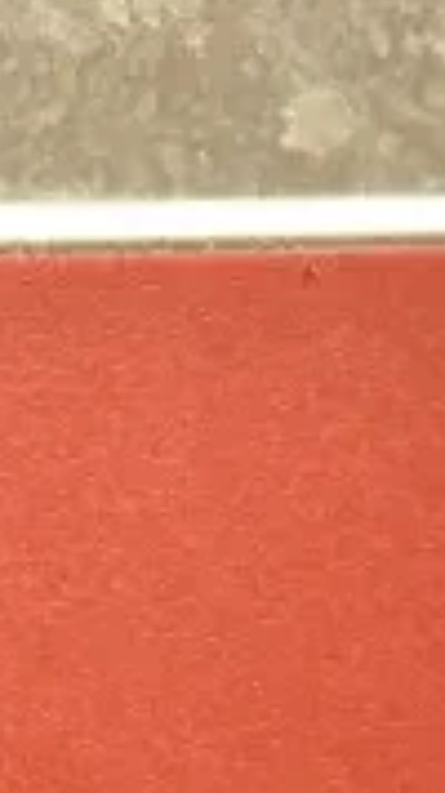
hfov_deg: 5.5
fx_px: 4304
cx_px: -903
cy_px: 786
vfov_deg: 10.4
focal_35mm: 205
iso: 6400
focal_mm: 38
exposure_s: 1/80
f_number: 4.8
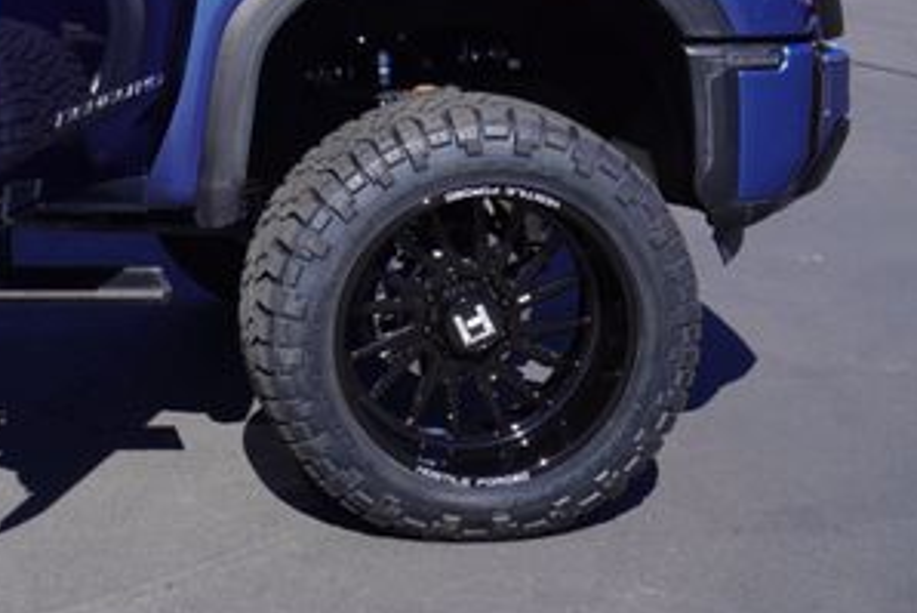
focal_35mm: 87
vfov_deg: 15.4
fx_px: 2219
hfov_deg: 22.3
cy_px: -25
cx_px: -49
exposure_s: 1/125
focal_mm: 27
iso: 100
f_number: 10
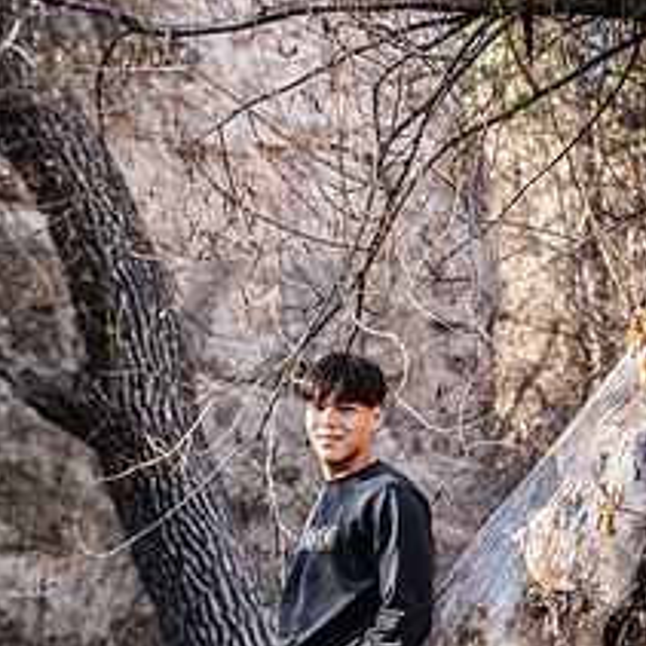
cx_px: 251
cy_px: 508
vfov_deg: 13.7
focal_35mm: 127
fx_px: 2681
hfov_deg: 13.7
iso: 125
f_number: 3.2
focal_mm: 70
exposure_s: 1/125
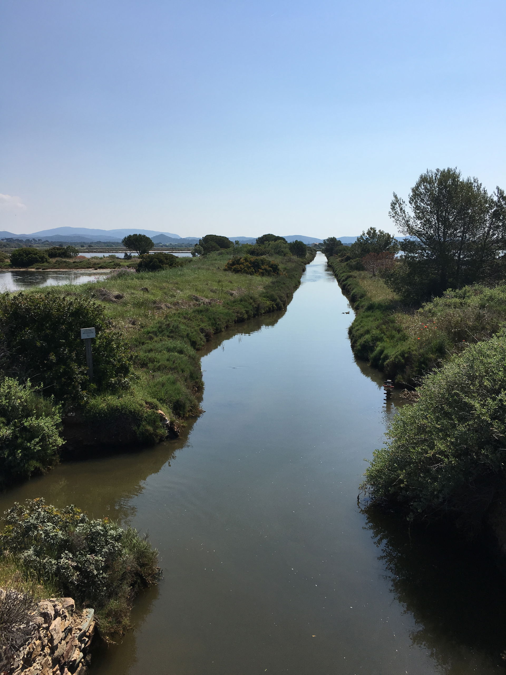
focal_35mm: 29
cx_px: 253
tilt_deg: -8.8
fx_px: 565
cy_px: 338
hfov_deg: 48.2
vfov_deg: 61.7
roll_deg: +1.1
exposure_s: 1/2404
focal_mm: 4.15
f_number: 2.2
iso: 25
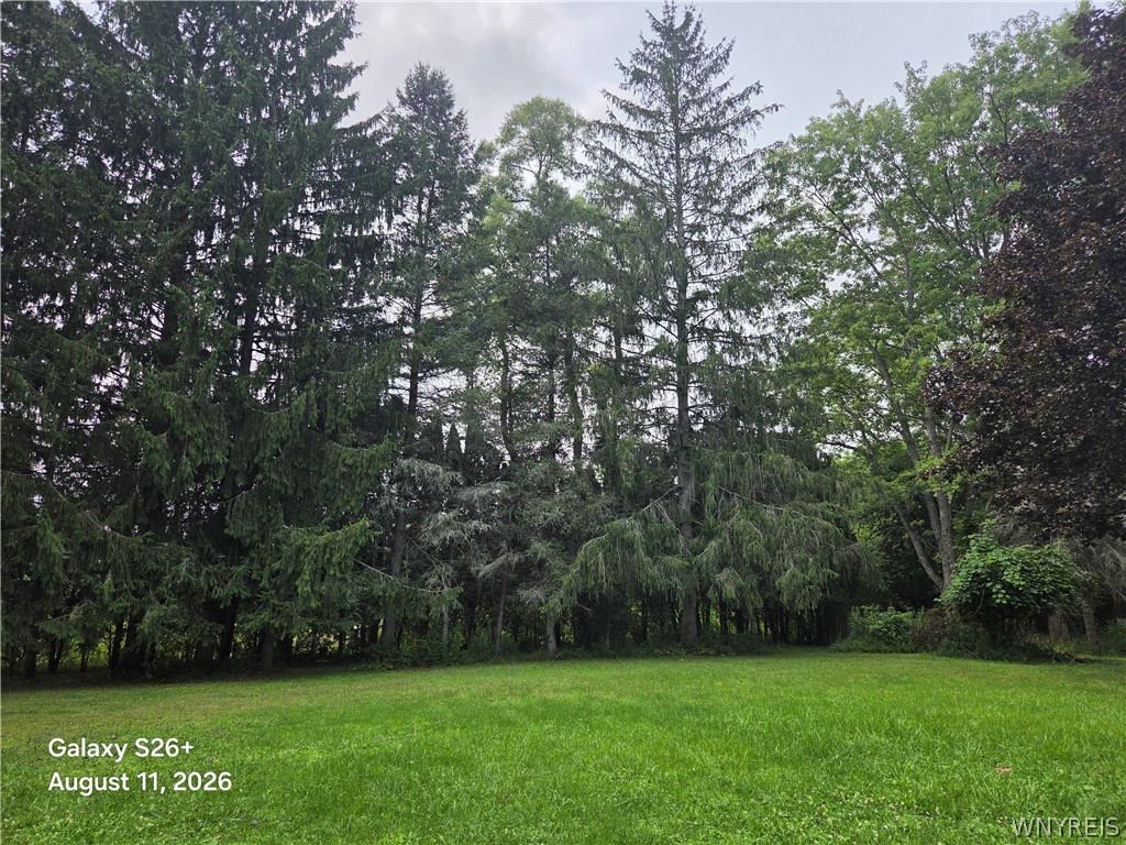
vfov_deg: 58.9
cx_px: 563
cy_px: 422
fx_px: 748
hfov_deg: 73.9
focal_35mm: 23
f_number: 1.8
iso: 80
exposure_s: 1/4456
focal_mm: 5.4
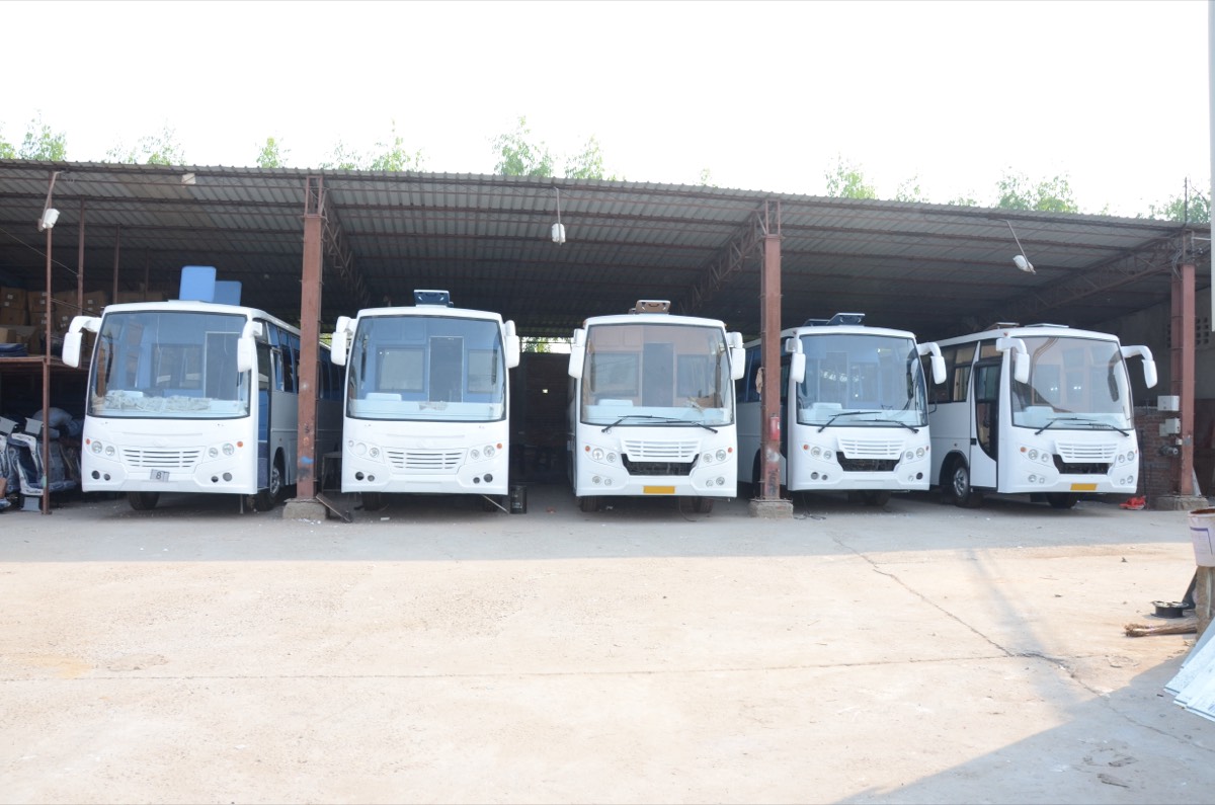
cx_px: 608
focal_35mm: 27
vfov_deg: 47.7
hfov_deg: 67.5
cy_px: 402
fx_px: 909
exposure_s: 1/125
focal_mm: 18
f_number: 6.3
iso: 250
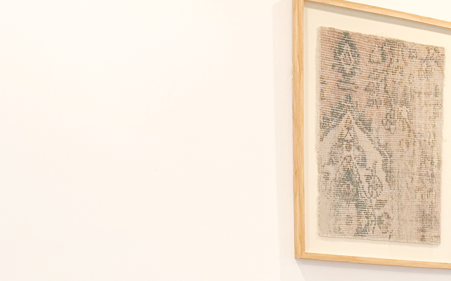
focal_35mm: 96
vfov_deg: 11.8
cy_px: 610
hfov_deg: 20.4
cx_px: 521
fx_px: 1180
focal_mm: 6.76
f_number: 1.8
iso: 160
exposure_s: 1/120
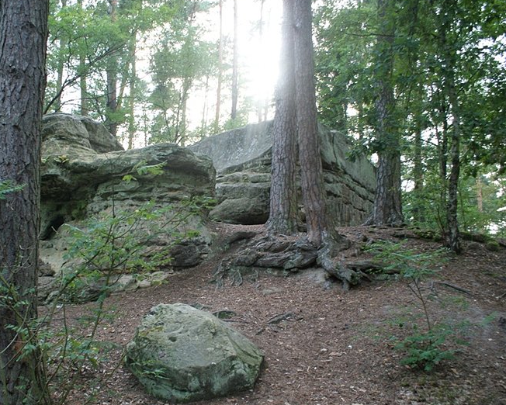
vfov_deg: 42.2
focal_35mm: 35
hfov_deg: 51.1
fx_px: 524
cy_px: 185
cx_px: 198
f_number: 3.5
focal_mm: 18
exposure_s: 1/20
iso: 400
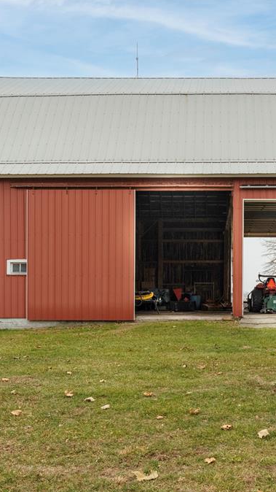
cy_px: 247
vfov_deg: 56.6
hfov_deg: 33.4
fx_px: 455
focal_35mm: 35
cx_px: 185
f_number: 5.6
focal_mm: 14.6
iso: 640
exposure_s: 1/60
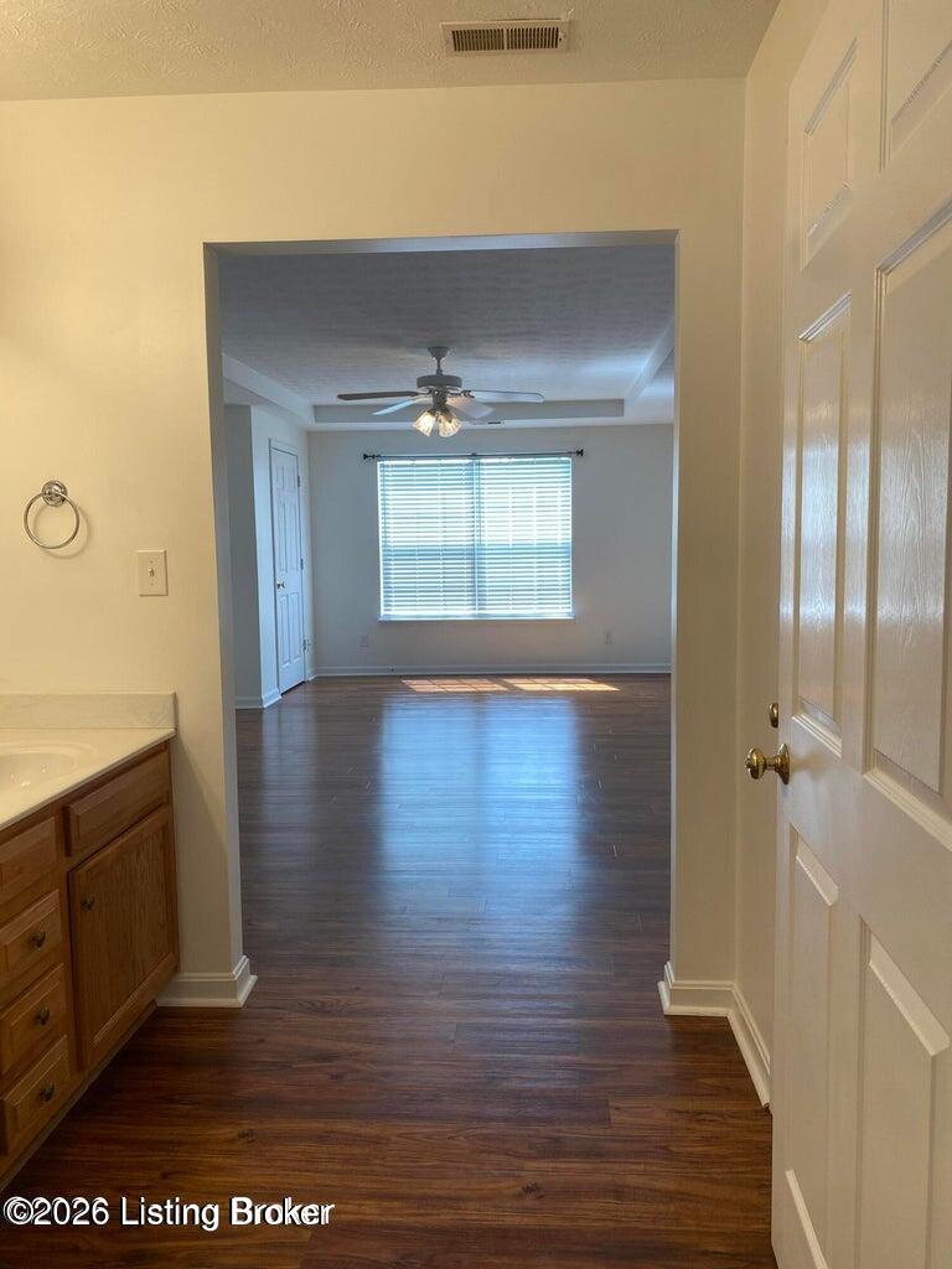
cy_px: 634
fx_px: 953
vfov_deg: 67.3
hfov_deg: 53.1
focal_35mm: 26
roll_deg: +1.7
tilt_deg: -5.0
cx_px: 476
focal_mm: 4.25
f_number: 1.8
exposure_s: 1/120
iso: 64
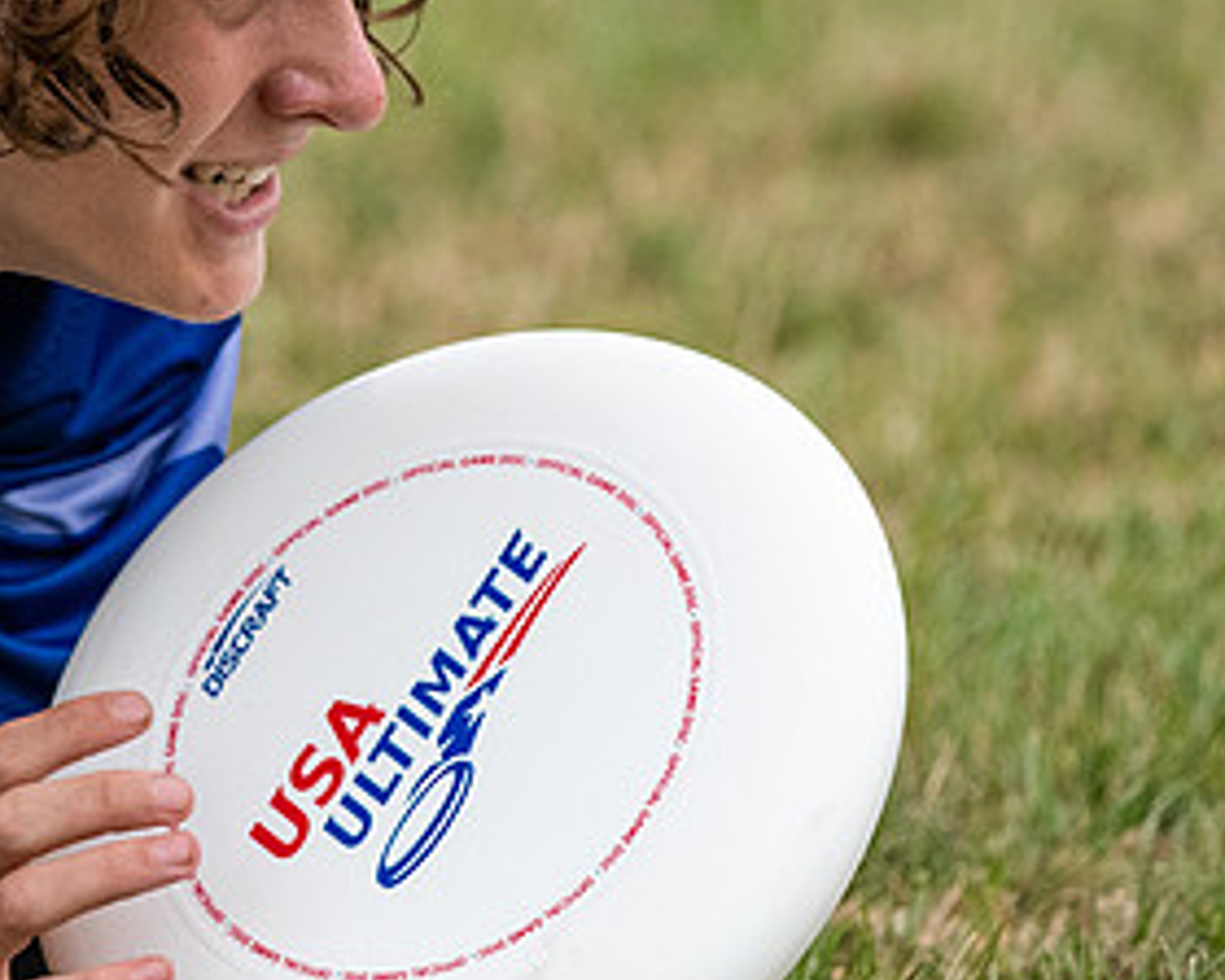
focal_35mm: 1017
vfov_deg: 1.5
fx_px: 36872
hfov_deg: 1.9
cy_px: 241
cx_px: 349
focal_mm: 300
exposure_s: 1/2000
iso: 1600
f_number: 4.5
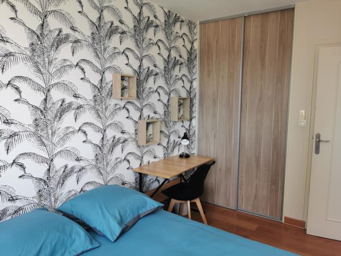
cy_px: 128
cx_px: 170
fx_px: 266
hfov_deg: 65.3
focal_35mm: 27
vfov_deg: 51.4
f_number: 1.6
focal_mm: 5.56
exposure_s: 1/100
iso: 50
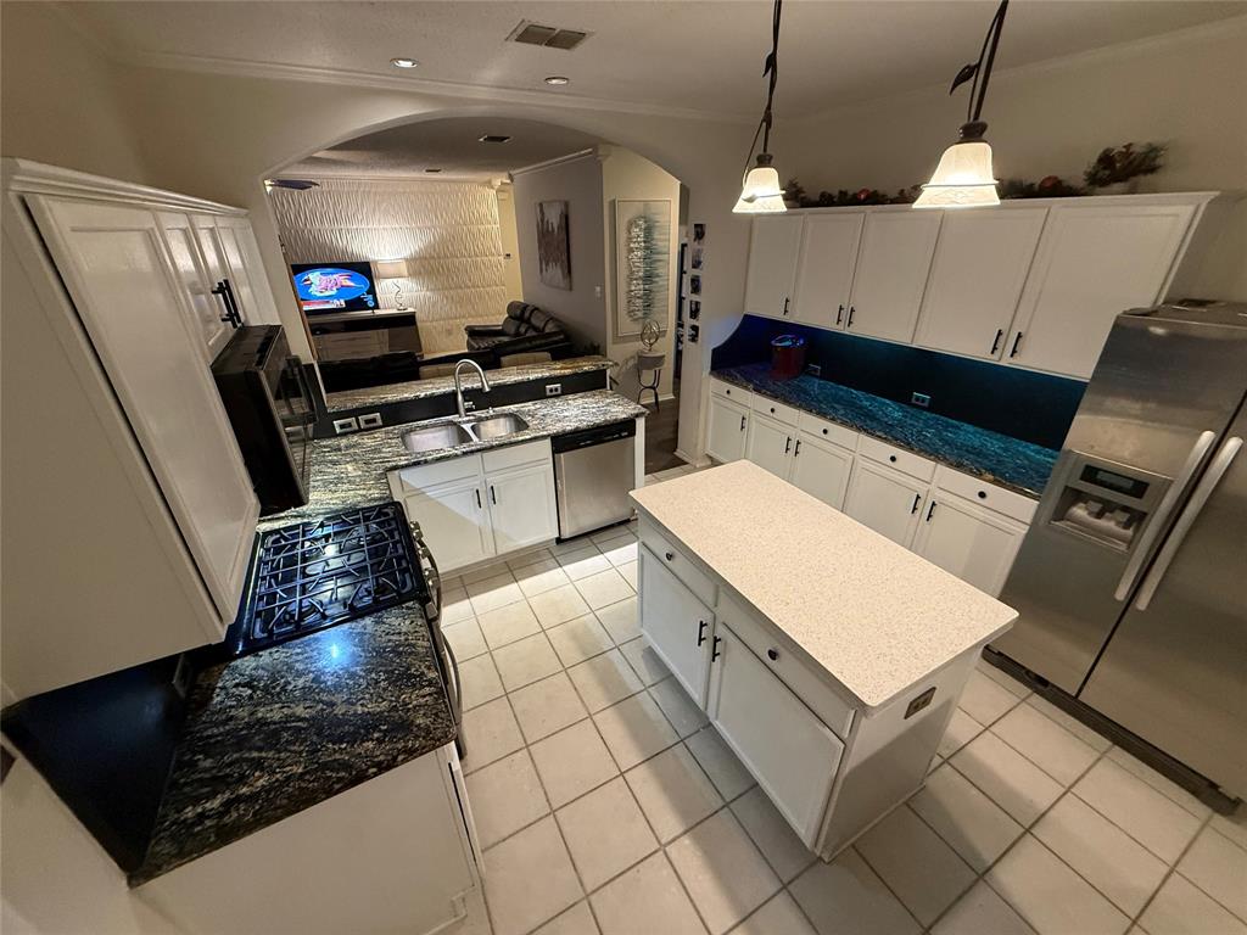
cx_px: 624
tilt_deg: -27.1
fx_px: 504
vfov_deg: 85.7
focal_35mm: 14
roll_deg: +0.8
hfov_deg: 102.1
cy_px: 468
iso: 400
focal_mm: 2.22
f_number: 2.2
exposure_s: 1/60
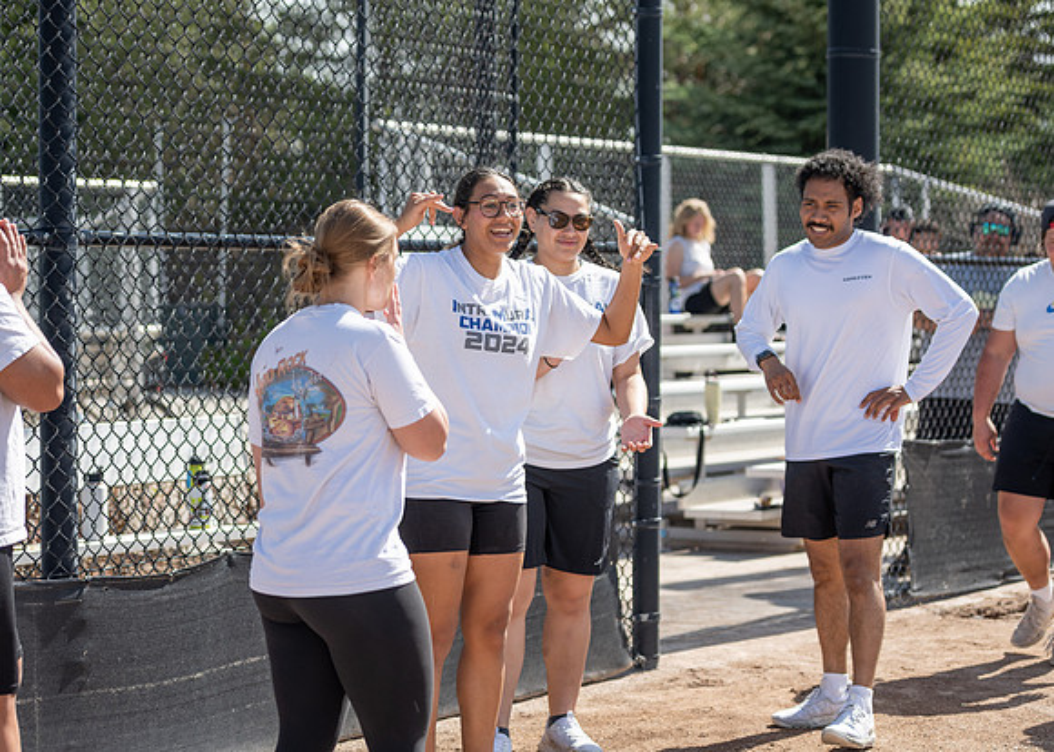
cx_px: 532
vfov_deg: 18.0
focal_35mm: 79
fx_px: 2369
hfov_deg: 25.1
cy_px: 355
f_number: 2.8
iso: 100
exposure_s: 1/1250
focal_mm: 70
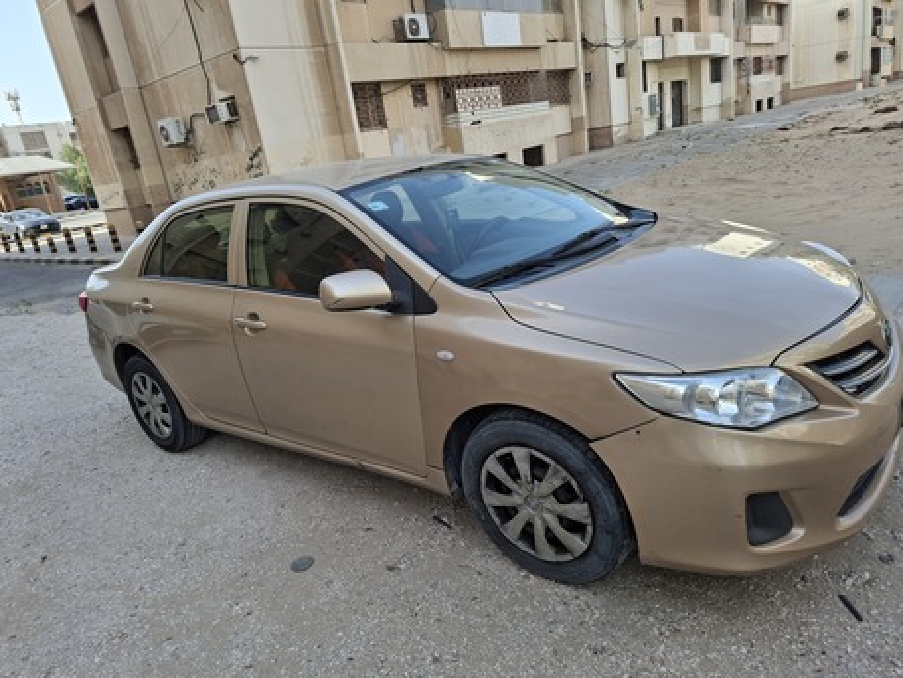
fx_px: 600
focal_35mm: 23
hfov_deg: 73.9
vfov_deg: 58.9
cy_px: 339
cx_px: 452
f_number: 1.8
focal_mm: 5.54
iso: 50
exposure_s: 1/443
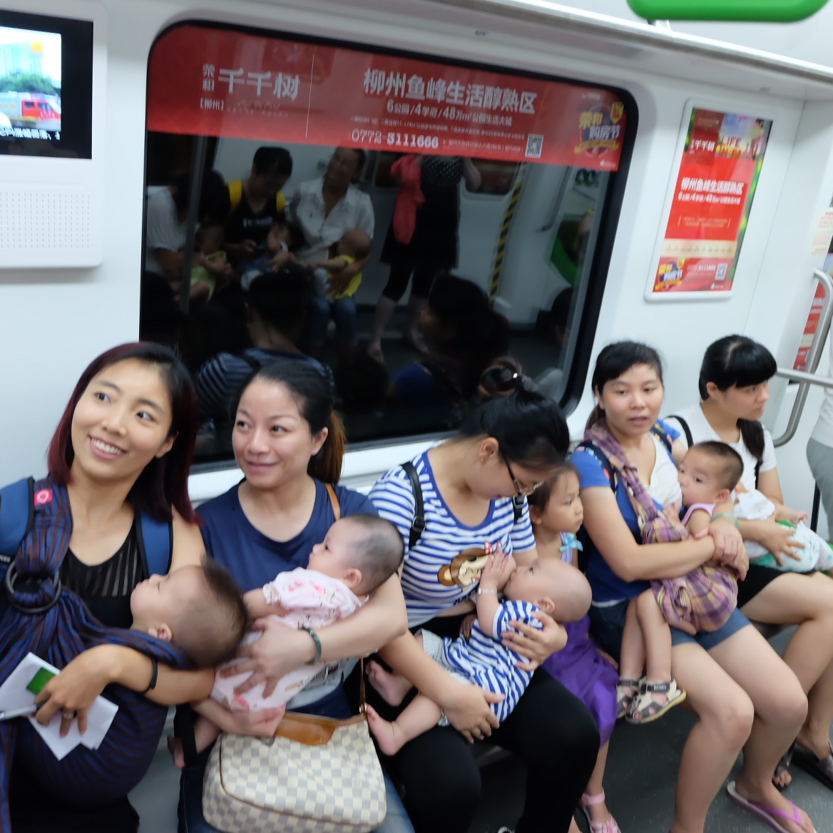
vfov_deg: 52.5
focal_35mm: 31
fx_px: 844
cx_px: 341
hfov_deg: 52.2
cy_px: 414
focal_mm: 16
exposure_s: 1/30
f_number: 3.5
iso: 1250
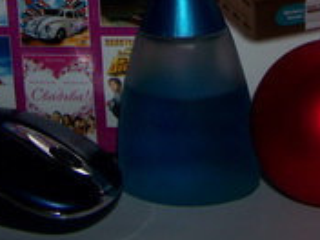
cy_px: -70
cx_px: 224
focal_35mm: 102
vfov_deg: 14.0
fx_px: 943
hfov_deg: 19.2
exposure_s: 1/30
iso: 100
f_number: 2.8
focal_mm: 5.85
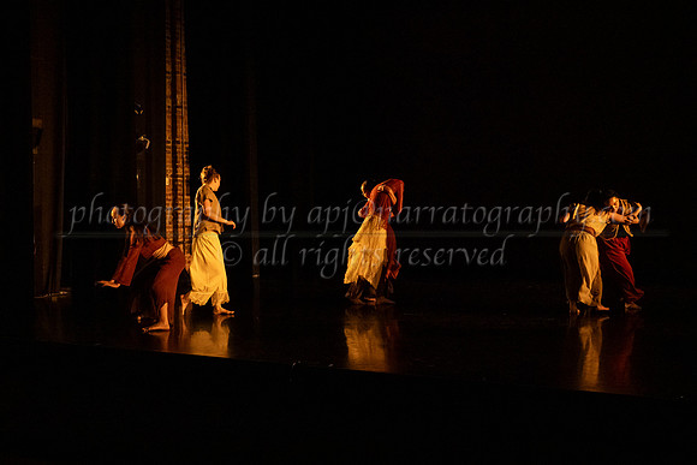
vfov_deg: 30.5
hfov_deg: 44.3
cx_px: 293
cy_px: 232
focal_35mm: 44
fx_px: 854
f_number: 4
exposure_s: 1/400
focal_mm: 38
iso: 4000
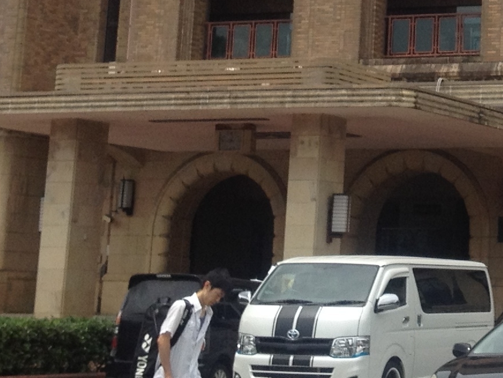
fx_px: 1904
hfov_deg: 14.6
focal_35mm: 131
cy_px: -78
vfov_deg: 11.1
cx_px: 579
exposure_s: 1/1623
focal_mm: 4.28
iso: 64
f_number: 2.4
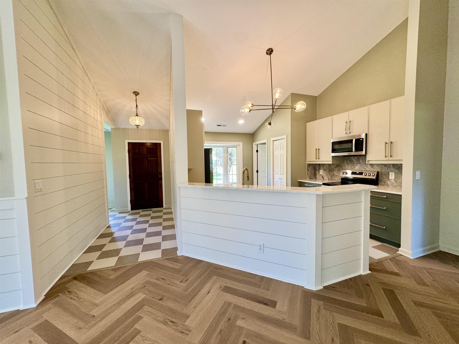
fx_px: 186
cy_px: 172
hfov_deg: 102.1
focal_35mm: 14
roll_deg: +1.5
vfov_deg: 85.7
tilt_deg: -3.1
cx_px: 230
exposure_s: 1/120
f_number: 2.2
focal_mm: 2.22
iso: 200
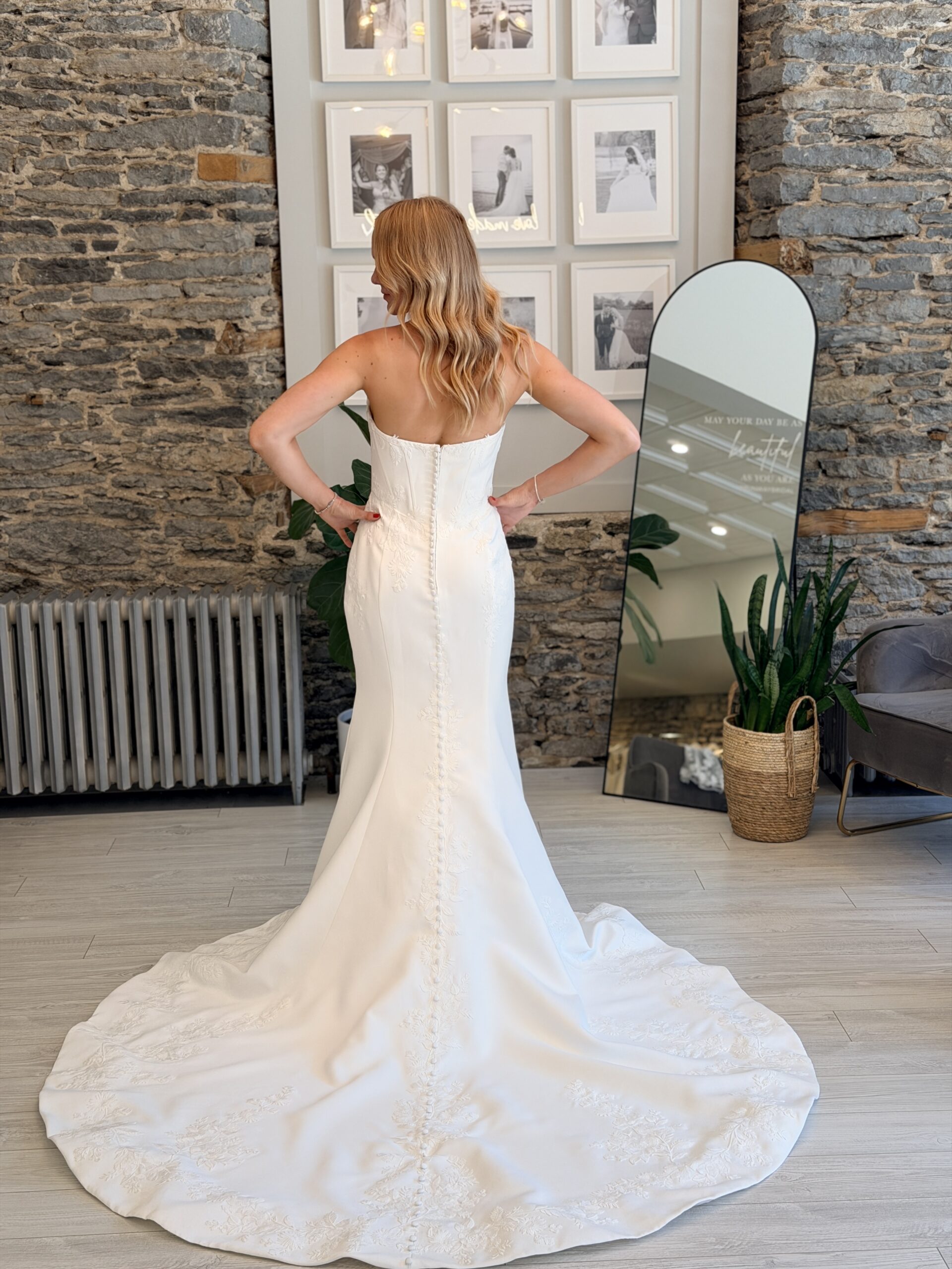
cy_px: 634
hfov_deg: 30.3
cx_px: 476
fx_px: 1760
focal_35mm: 48
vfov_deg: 39.7
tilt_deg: -9.6
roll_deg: +0.4
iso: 50
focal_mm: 6.76
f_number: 1.78
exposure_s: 1/120
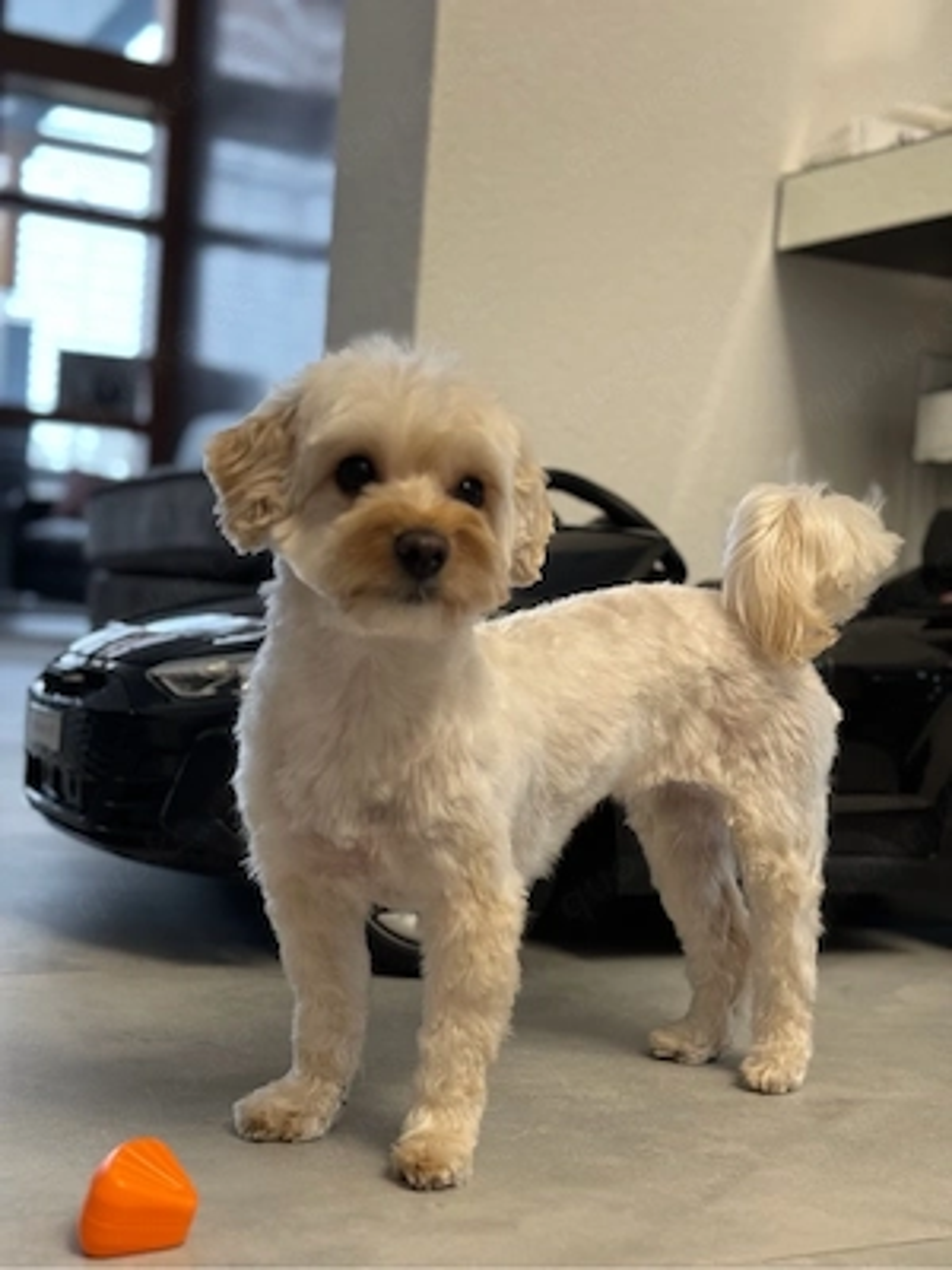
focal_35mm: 48
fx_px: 1760
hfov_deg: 30.3
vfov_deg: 39.7
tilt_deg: -0.8
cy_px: 635
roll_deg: -4.6
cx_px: 476
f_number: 1.78
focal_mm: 6.76
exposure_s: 1/50
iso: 200
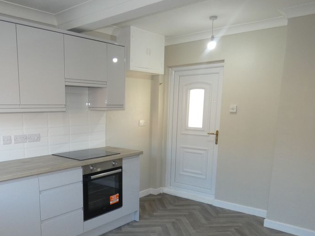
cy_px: 157
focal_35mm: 30
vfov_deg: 46.1
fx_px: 273
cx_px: 108
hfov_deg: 58.8
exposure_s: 1/60
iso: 250
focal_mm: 3.6
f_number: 2.8
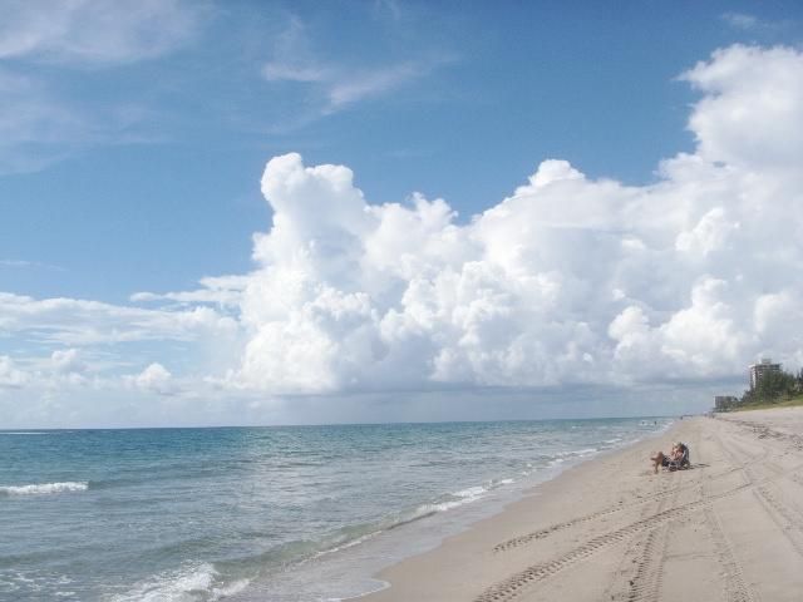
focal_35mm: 37
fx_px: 858
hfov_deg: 50.1
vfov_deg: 38.7
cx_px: 402
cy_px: 301
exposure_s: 1/400
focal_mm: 7.7
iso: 50
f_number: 7.1
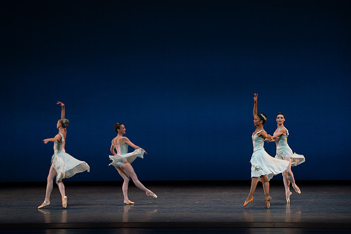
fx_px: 1297
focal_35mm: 133
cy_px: 117
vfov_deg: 10.3
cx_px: 176
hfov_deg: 15.4
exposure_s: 1/500
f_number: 8
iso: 3200
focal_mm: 133
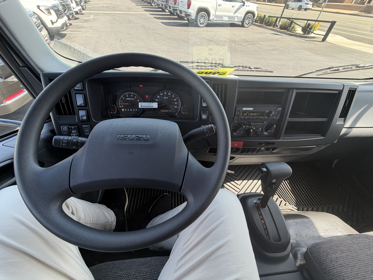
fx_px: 151
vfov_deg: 85.7
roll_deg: -2.4
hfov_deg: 102.1
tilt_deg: -43.2
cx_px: 186
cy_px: 140
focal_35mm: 14
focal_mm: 2.22
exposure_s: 1/121
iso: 50
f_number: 2.2
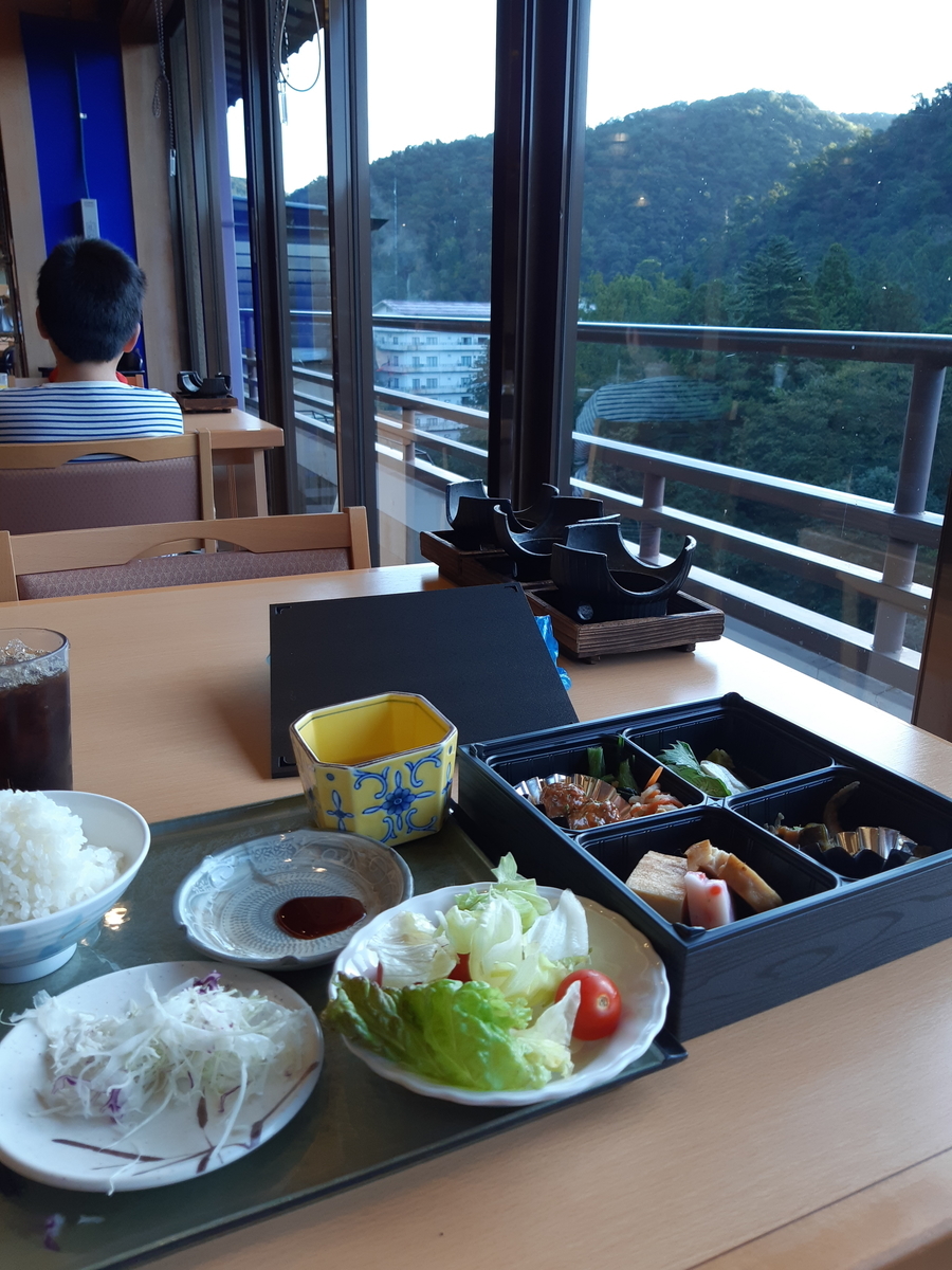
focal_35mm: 26
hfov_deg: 53.1
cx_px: 476
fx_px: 953
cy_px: 635
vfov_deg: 67.3
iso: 40
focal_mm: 3.93
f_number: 1.7
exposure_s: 1/100
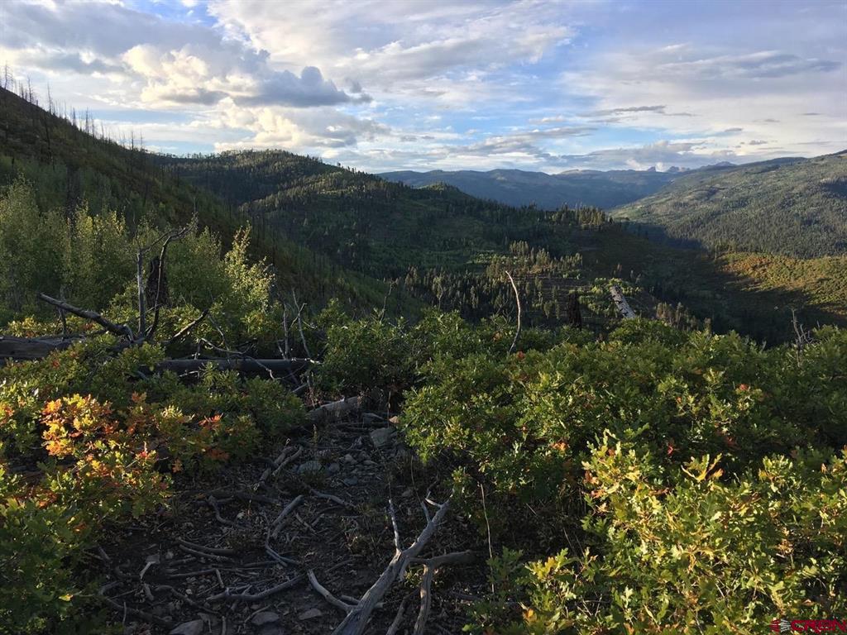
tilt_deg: -8.7
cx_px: 424
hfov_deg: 61.7
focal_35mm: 29
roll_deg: +0.5
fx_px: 710
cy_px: 318
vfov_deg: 48.2
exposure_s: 1/557
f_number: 2.2
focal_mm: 4.15
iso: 25
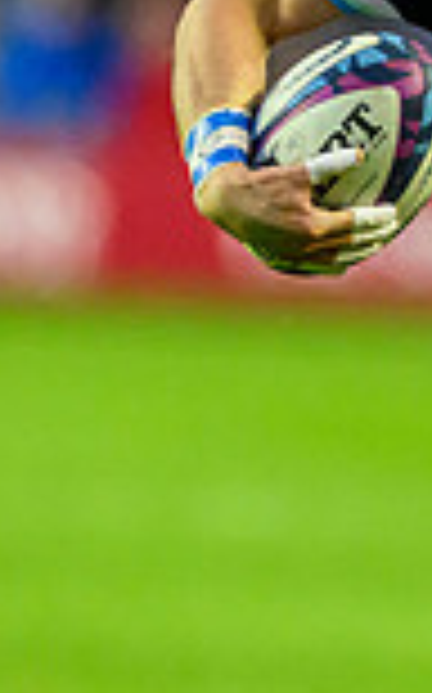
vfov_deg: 1.2
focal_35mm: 1816
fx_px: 34273
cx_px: 797
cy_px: 252
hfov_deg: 0.7
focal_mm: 400
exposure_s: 1/1250
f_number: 4
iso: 10000
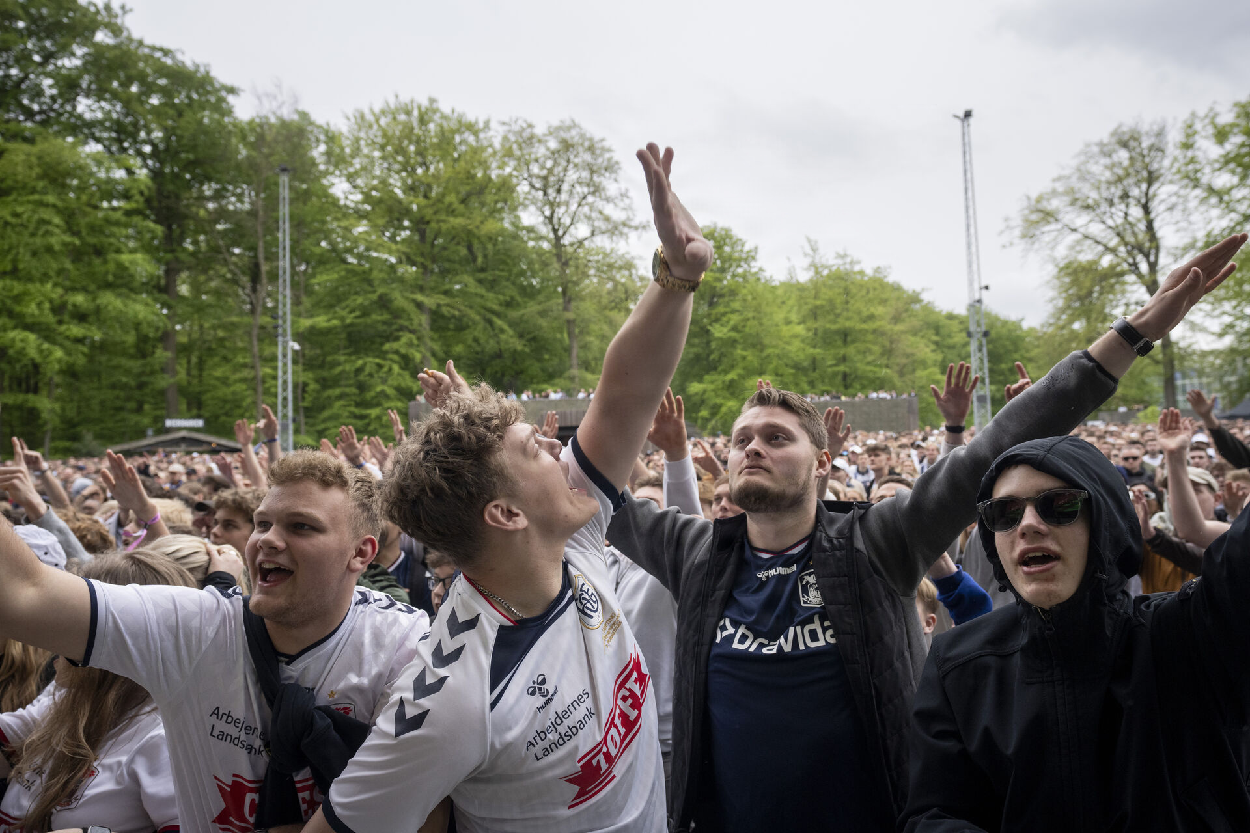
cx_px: 625
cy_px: 416
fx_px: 972
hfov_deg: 65.5
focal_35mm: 28
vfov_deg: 46.4
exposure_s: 1/1000
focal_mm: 28
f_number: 5
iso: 1000
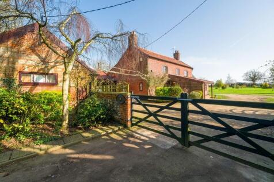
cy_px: 91
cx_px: 137
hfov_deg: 104.3
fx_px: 107
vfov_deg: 81.2
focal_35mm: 14
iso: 160
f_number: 9
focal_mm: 9.6
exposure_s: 1/100
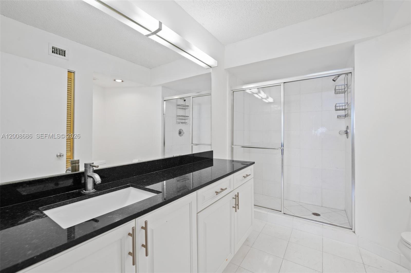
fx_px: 171
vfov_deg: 77.2
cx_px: 206
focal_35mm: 15
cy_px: 136
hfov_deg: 100.5
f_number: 8
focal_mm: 15
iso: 200
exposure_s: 1/2.5
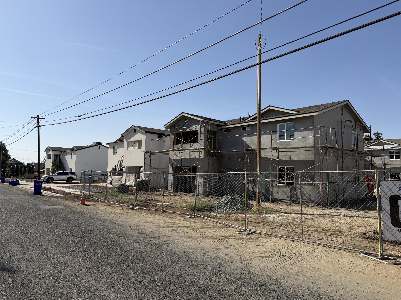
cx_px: 200
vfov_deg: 56.8
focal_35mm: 24
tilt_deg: +4.6
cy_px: 150
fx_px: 278
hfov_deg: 71.6
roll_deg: -1.6
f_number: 1.78
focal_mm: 6.76
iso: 80
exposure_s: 1/6173
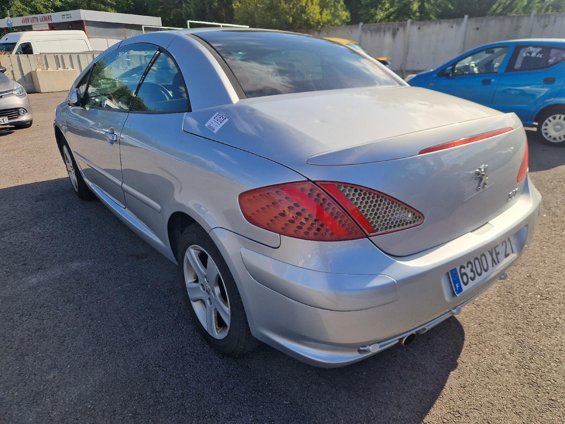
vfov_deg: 58.9
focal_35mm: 23
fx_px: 375
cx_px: 282
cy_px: 212
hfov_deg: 73.9
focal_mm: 5.4
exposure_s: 1/1250
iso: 50
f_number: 1.8
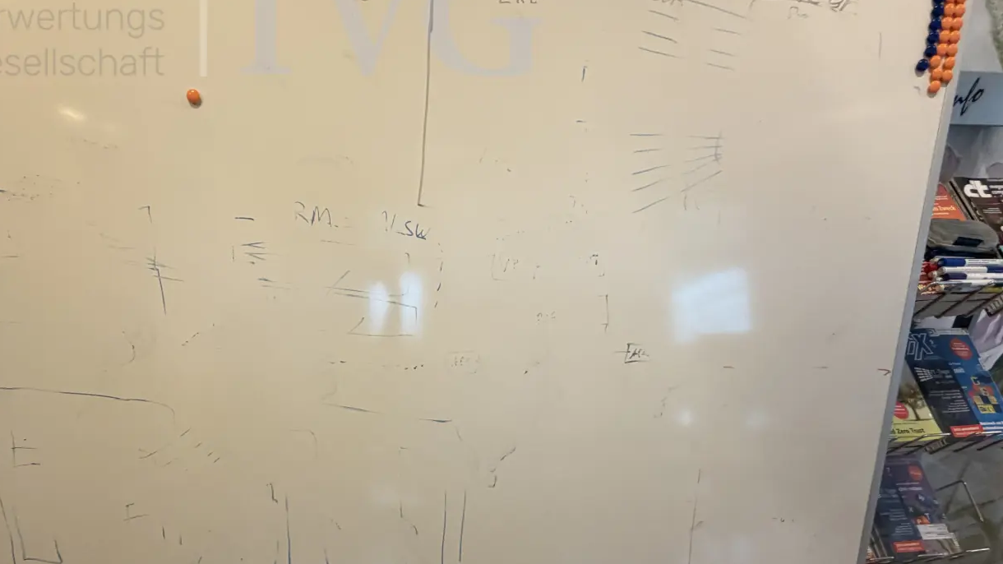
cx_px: 424
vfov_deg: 45.9
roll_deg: +0.2
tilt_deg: -24.0
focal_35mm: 24
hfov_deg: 75.8
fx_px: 638
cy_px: 428
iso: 200
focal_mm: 2.22
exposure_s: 1/50
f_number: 2.2
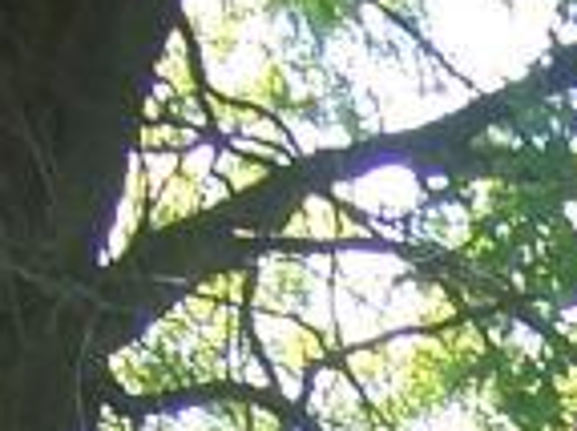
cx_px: 1089
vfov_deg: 5.3
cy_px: 1529
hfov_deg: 7.4
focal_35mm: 258
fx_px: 4297
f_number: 3
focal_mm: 6
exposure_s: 1/125
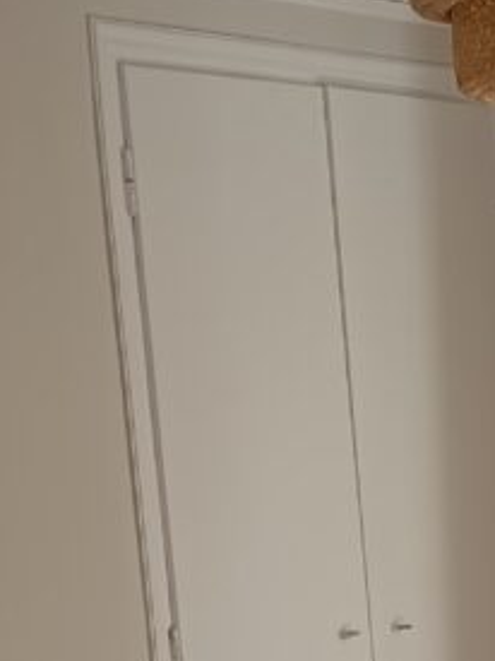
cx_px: 442
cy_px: 832
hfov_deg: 11.0
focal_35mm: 134
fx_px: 2557
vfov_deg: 14.2
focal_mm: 5.27
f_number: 1.7
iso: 82
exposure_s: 1/100
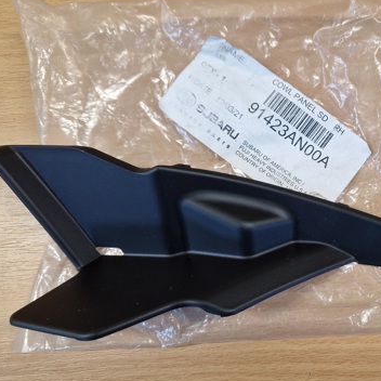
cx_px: 324
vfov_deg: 44.9
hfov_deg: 42.2
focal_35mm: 37
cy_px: 205
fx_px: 461
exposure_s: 1/100
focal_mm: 5.4
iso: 50
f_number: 1.8
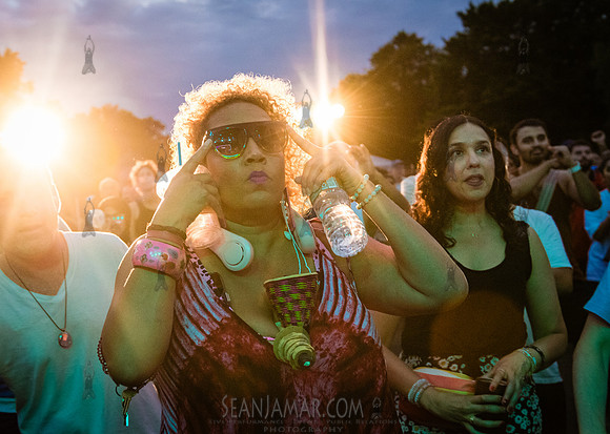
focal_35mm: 49
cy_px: 251
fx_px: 852
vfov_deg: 28.6
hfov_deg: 39.4
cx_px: 279
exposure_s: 1/250
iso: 6400
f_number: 4
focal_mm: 38
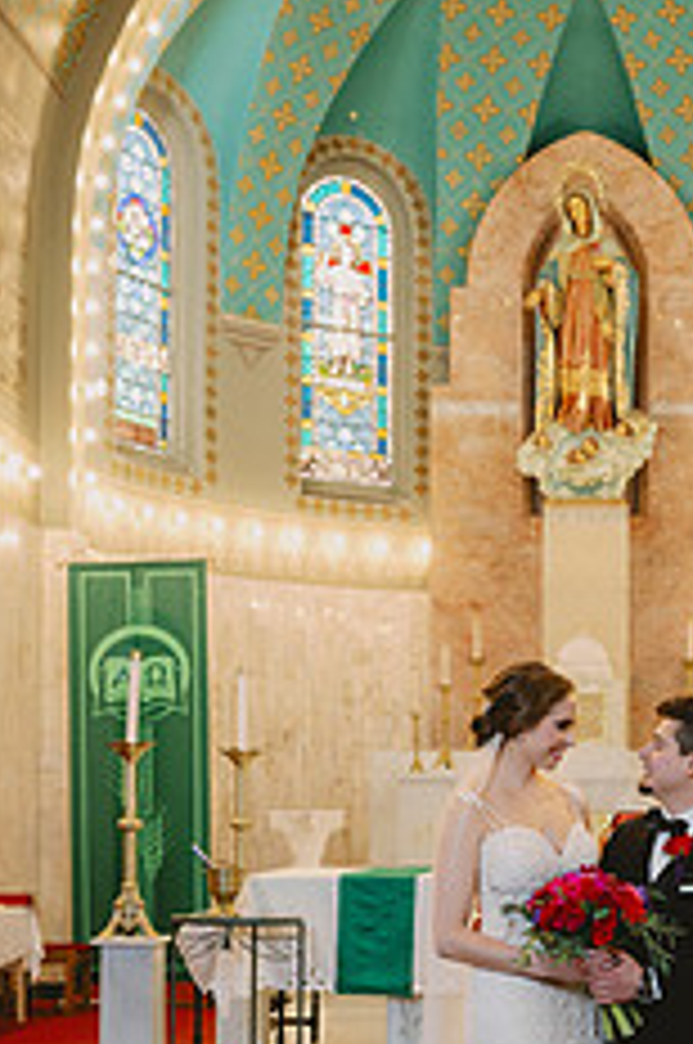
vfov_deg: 31.0
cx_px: 556
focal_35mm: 64
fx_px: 1853
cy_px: 756
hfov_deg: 20.9
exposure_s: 1/125
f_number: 4
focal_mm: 33
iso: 1000
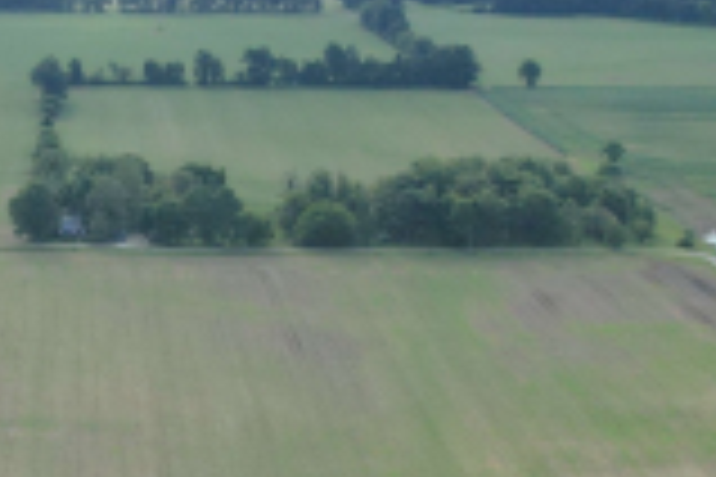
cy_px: 248
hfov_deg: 19.2
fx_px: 2068
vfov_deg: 13.2
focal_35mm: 104
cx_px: 54
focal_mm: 8.38
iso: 110
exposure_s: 1/5000
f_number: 2.8
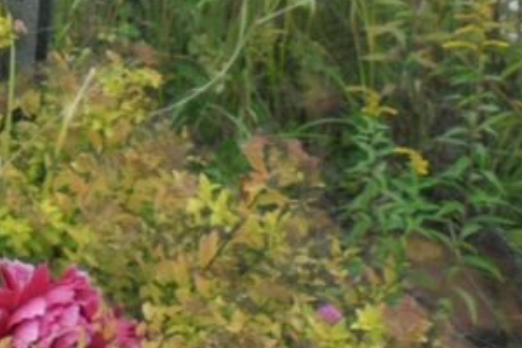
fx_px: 1044
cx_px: -37
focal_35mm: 72
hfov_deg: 26.1
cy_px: 12
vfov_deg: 18.5
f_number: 3.5
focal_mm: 4.6
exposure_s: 1/250
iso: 250
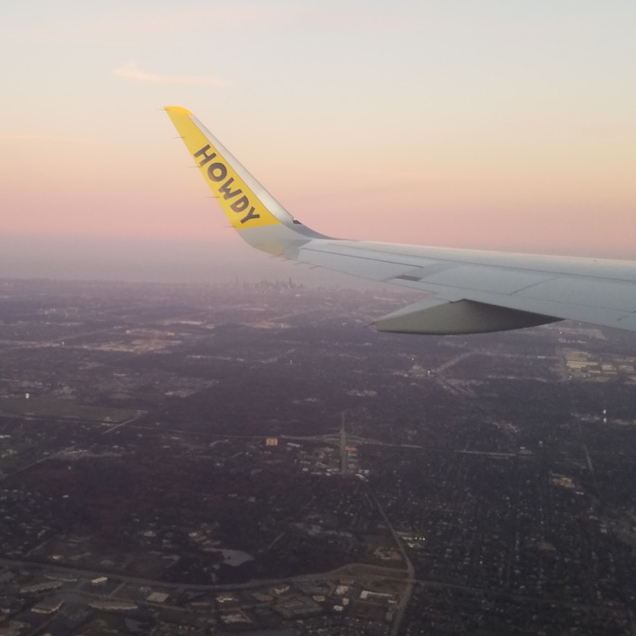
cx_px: 180
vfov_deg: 38.3
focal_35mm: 44
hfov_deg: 37.6
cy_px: 285
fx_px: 915
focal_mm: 4.2
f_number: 1.7
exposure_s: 1/120
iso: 80
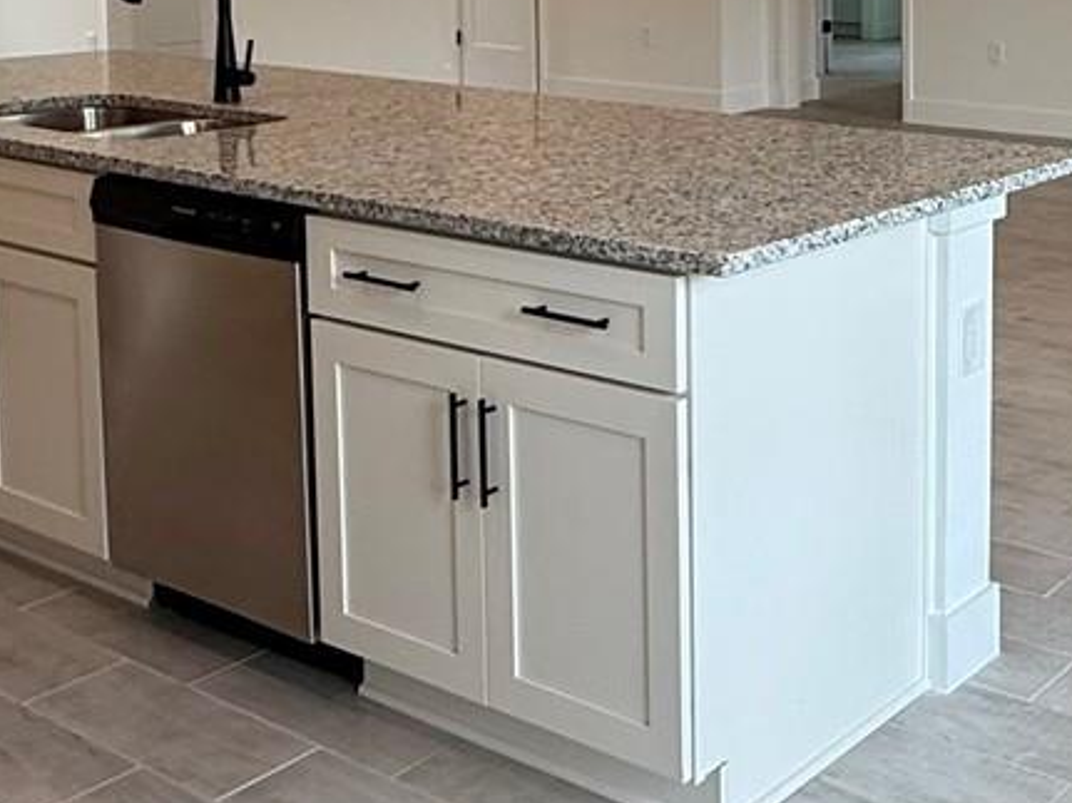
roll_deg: -1.3
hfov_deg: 34.1
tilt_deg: -4.5
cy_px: 20
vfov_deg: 26.7
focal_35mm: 52
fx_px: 1610
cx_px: 1027
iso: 80
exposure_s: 1/120
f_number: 2.2
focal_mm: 2.22
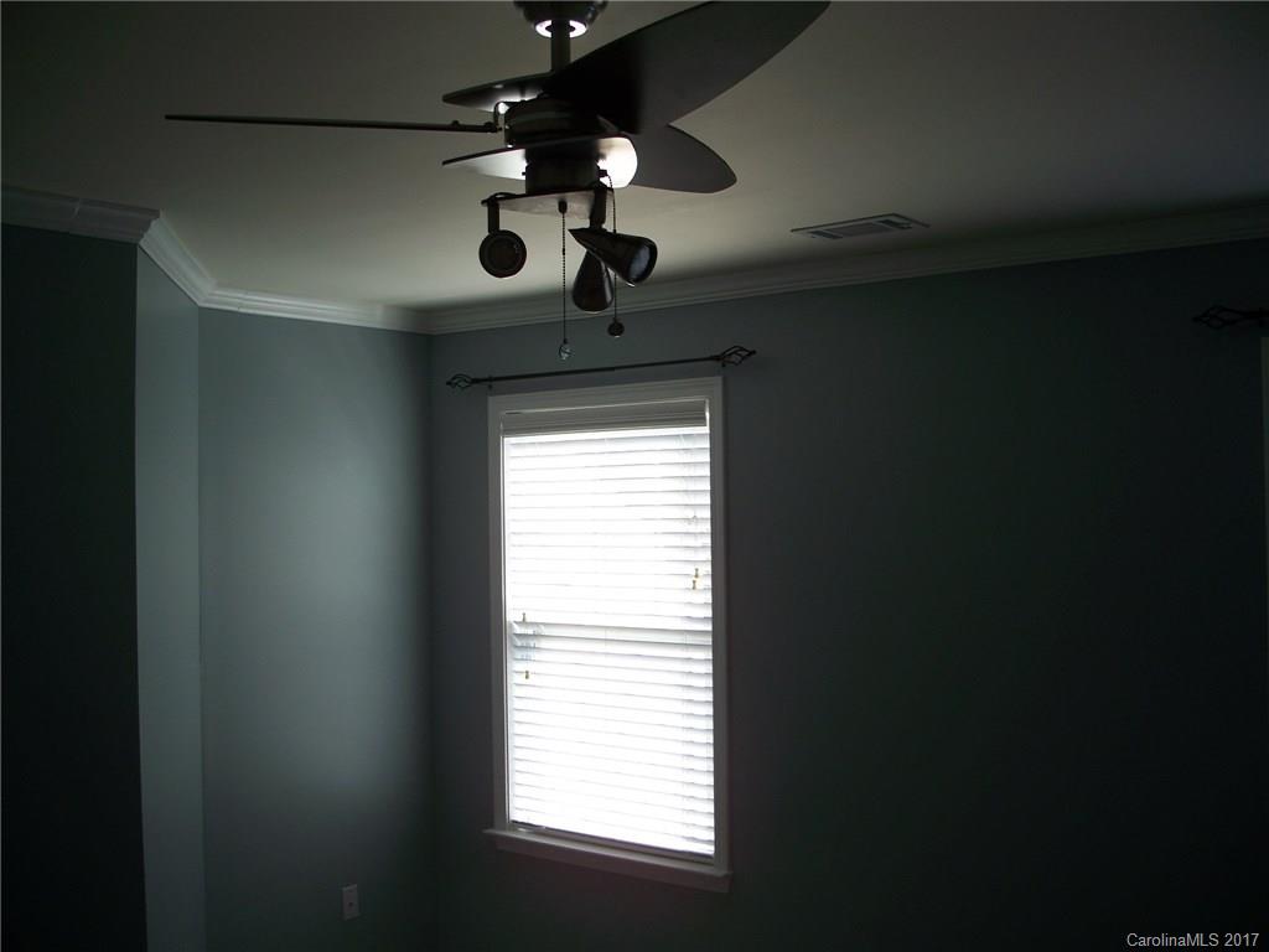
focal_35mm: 37
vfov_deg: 38.7
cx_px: 634
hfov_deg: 50.1
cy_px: 476
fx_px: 1356
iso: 64
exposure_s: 1/80
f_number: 2.8
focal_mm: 7.8
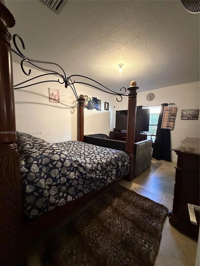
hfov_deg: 85.7
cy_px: 133
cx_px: 100
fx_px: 108
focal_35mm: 14
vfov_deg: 102.1
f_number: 2.2
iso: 1250
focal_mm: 2.22
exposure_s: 1/60
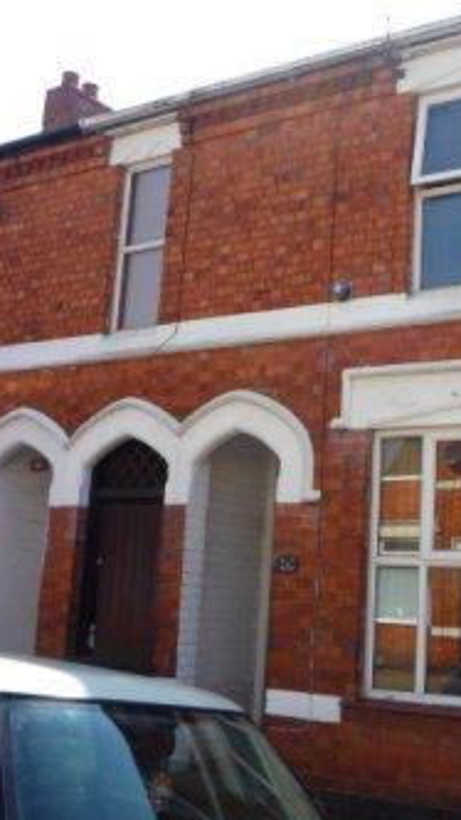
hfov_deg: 26.5
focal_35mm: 44
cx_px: 372
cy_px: 411
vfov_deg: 46.4
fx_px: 957
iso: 100
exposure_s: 1/400
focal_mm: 5.2
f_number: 4
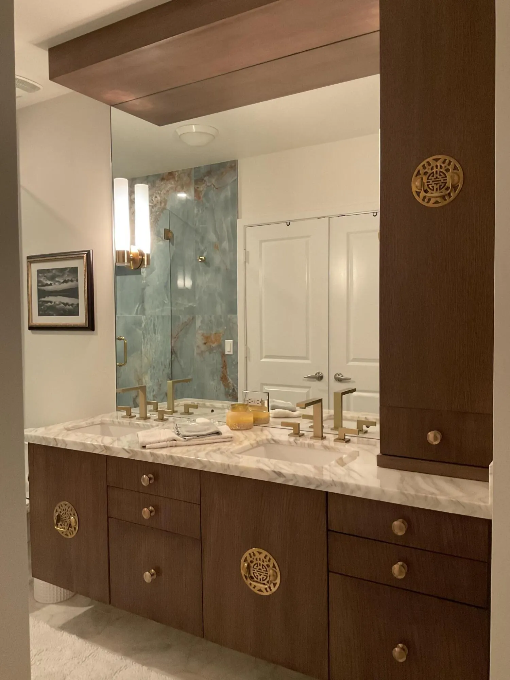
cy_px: 340
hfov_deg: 48.2
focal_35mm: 29
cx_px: 255
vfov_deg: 61.7
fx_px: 570
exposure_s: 1/40
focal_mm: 3
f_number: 1.8
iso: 250
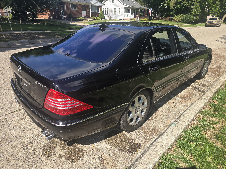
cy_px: 84
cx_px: 113
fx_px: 150
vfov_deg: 58.9
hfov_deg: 73.9
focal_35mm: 23
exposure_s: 1/446
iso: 12
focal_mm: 6.3
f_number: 1.7
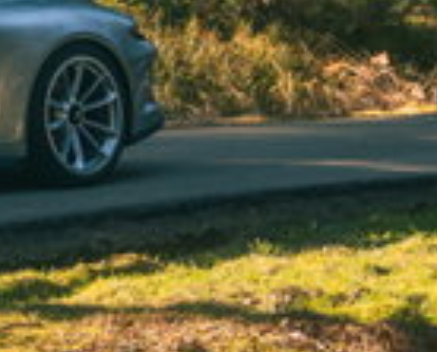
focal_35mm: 182
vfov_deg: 8.3
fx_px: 2359
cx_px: -344
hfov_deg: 10.0
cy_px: -178
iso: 200
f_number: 2.8
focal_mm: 35
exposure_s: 1/500
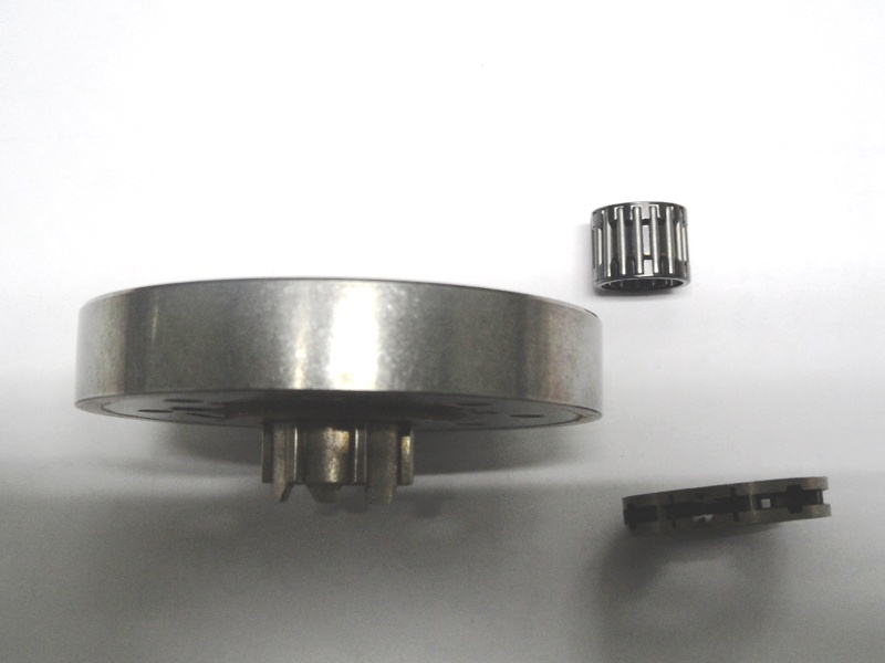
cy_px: 332
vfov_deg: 29.1
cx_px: 442
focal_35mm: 50
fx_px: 1278
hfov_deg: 38.2
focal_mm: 8.2
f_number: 3.8
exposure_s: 1/20
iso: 200
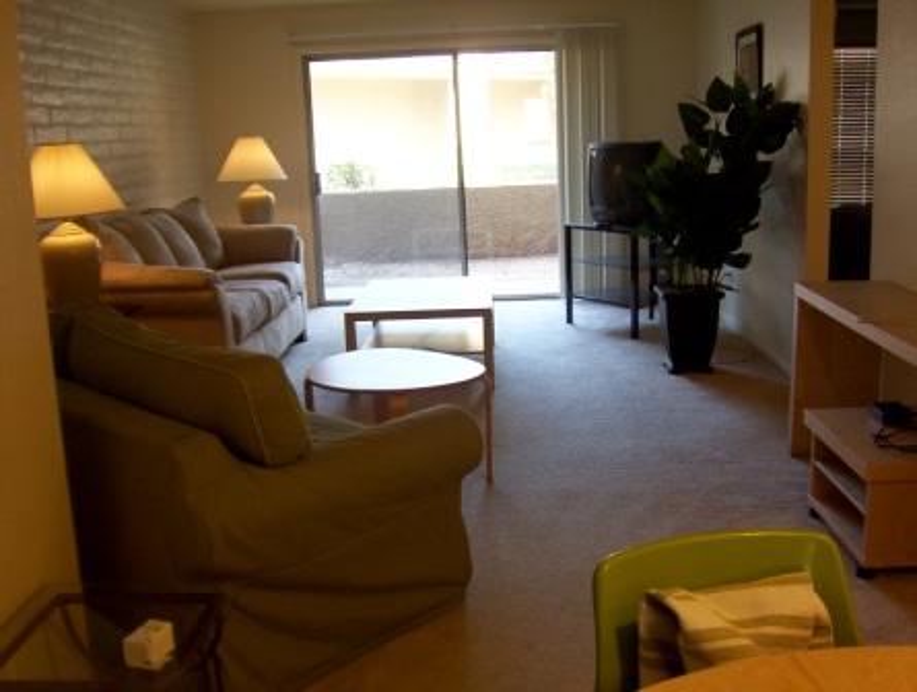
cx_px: 458
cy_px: 346
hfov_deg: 51.2
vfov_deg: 39.8
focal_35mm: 36
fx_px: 956
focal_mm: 5.54
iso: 140
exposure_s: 1/39
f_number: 2.76
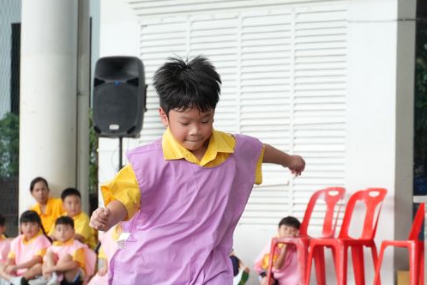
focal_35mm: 214
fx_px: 2538
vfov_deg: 6.4
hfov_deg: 9.6
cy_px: 278
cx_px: 228
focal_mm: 71
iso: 1250
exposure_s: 1/500
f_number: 5.6
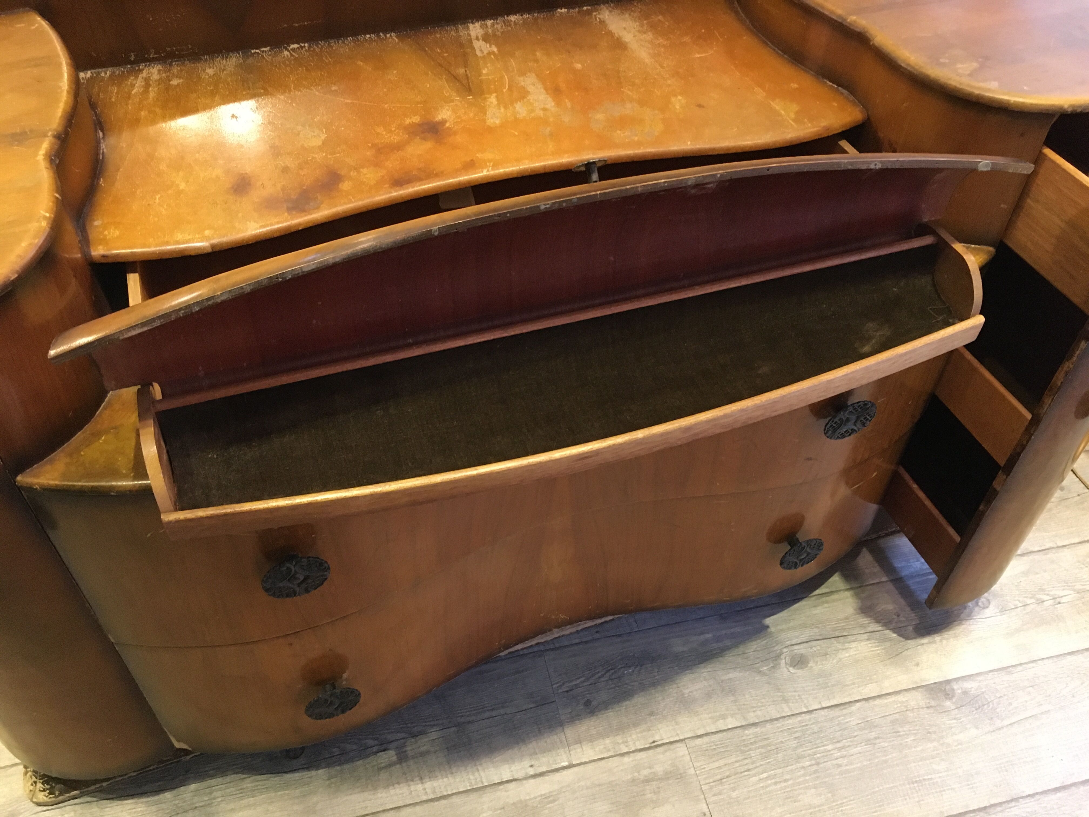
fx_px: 912
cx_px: 544
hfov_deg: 61.7
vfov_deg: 48.2
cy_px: 408
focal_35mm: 29
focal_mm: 4.15
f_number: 2.2
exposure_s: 1/25
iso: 200
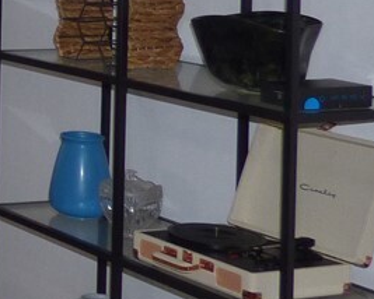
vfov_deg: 12.8
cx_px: -434
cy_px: -73
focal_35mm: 117
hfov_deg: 13.4
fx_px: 1296
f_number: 2.8
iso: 100
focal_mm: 3.58
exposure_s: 1/30
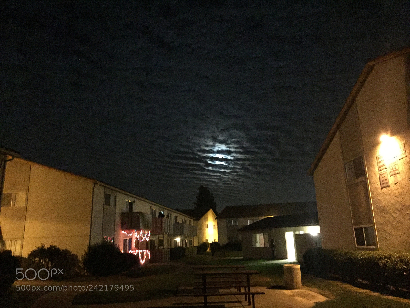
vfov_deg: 48.2
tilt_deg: +16.0
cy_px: 154
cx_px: 205
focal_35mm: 29
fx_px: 343
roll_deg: +1.0
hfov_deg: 61.7
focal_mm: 4.15
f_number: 2.2
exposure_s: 1/15
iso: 2000
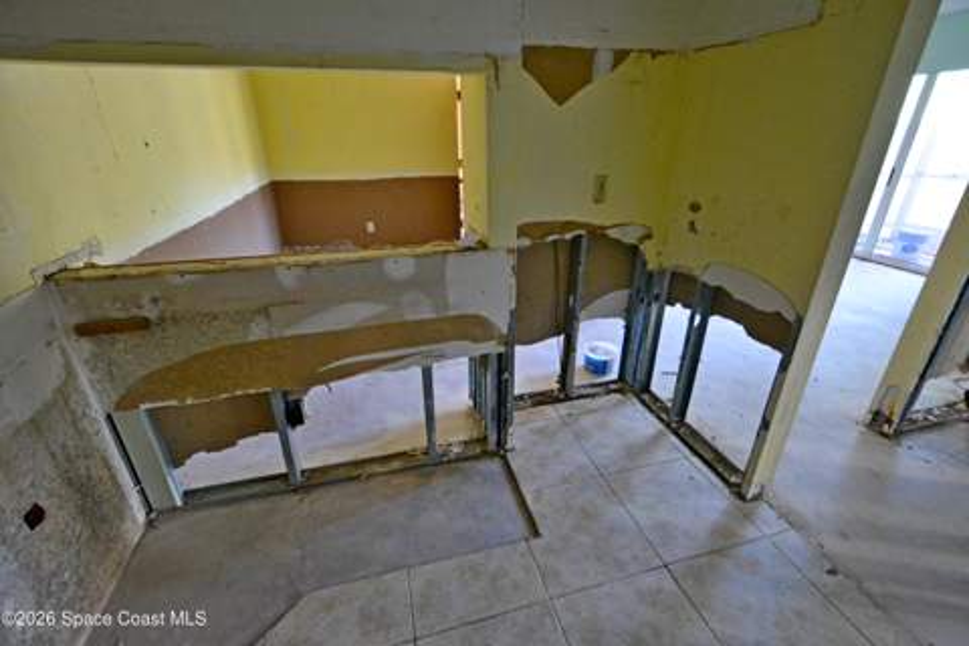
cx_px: 484
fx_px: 404
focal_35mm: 15
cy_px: 323
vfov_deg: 77.3
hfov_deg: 100.4
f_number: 3.5
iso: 2800
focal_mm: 10
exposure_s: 1/30
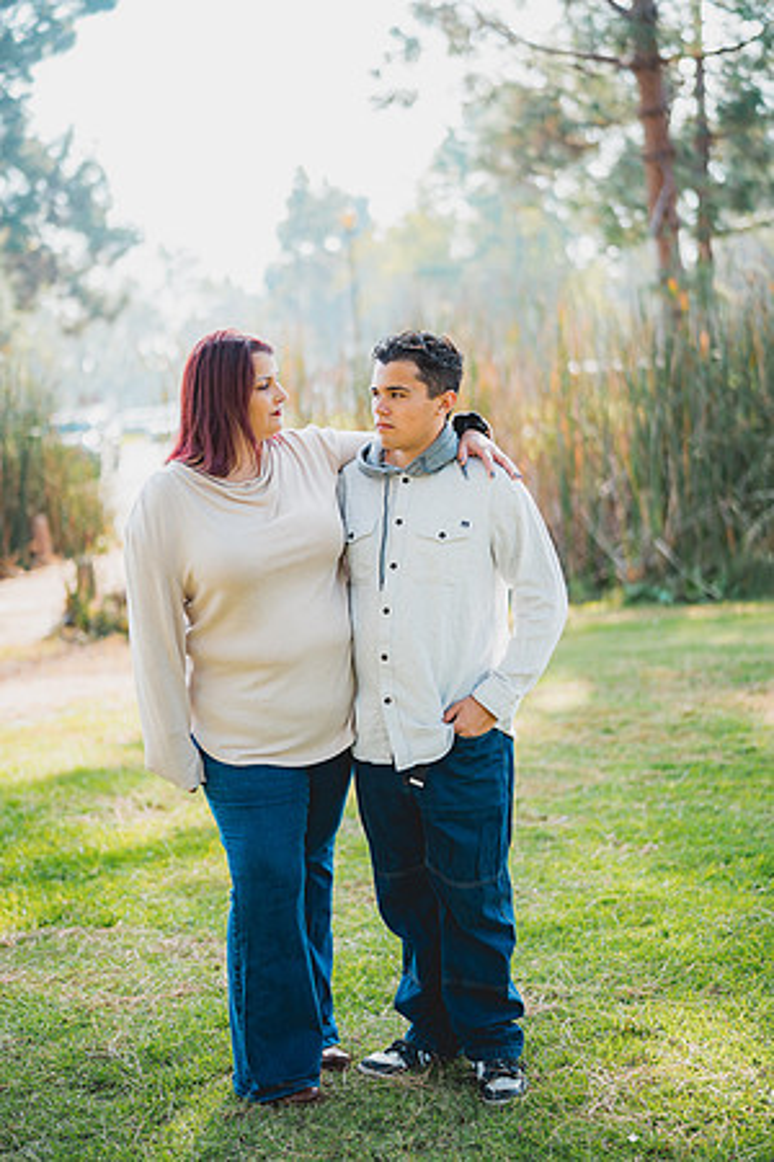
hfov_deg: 27.0
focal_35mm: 50
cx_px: 387
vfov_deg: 39.6
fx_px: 1612
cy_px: 581
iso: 250
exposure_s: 1/1600
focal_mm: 50
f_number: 1.4
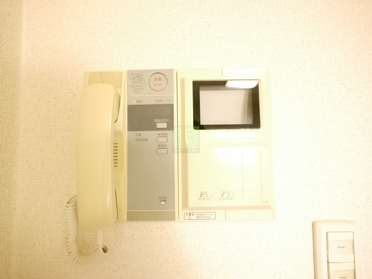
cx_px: 186
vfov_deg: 78.1
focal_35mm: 16
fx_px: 172
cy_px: 140
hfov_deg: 94.5
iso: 3200
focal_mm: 8
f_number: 4.5
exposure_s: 1/60
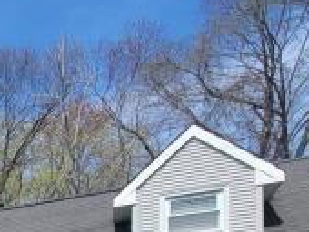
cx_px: -274
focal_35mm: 55
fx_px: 492
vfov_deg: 21.0
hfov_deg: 20.7
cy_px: 379
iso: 50
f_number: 2.2
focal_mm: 2.2
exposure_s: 1/1336
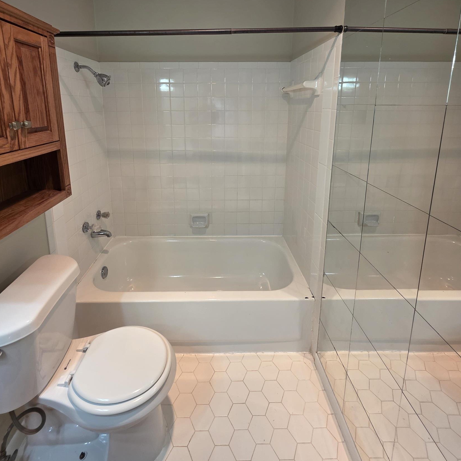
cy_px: 152
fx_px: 241
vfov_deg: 84.3
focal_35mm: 16
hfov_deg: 87.4
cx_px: 221
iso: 125
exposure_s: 1/120
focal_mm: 2.2
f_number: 1.9
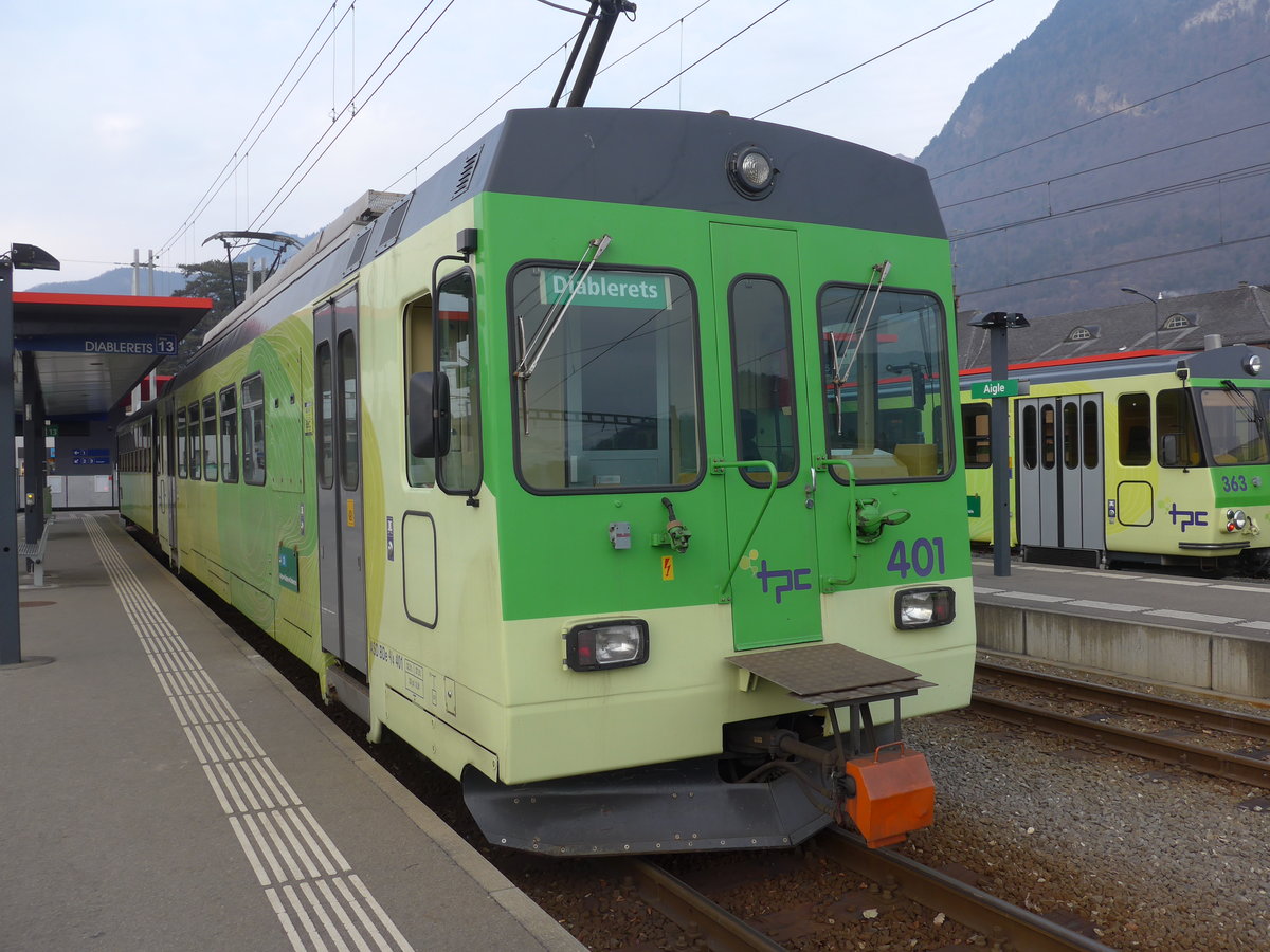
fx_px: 1064
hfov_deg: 61.7
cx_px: 635
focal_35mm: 29
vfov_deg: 48.2
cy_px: 476
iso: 80
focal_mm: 6
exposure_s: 1/200
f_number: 2.8
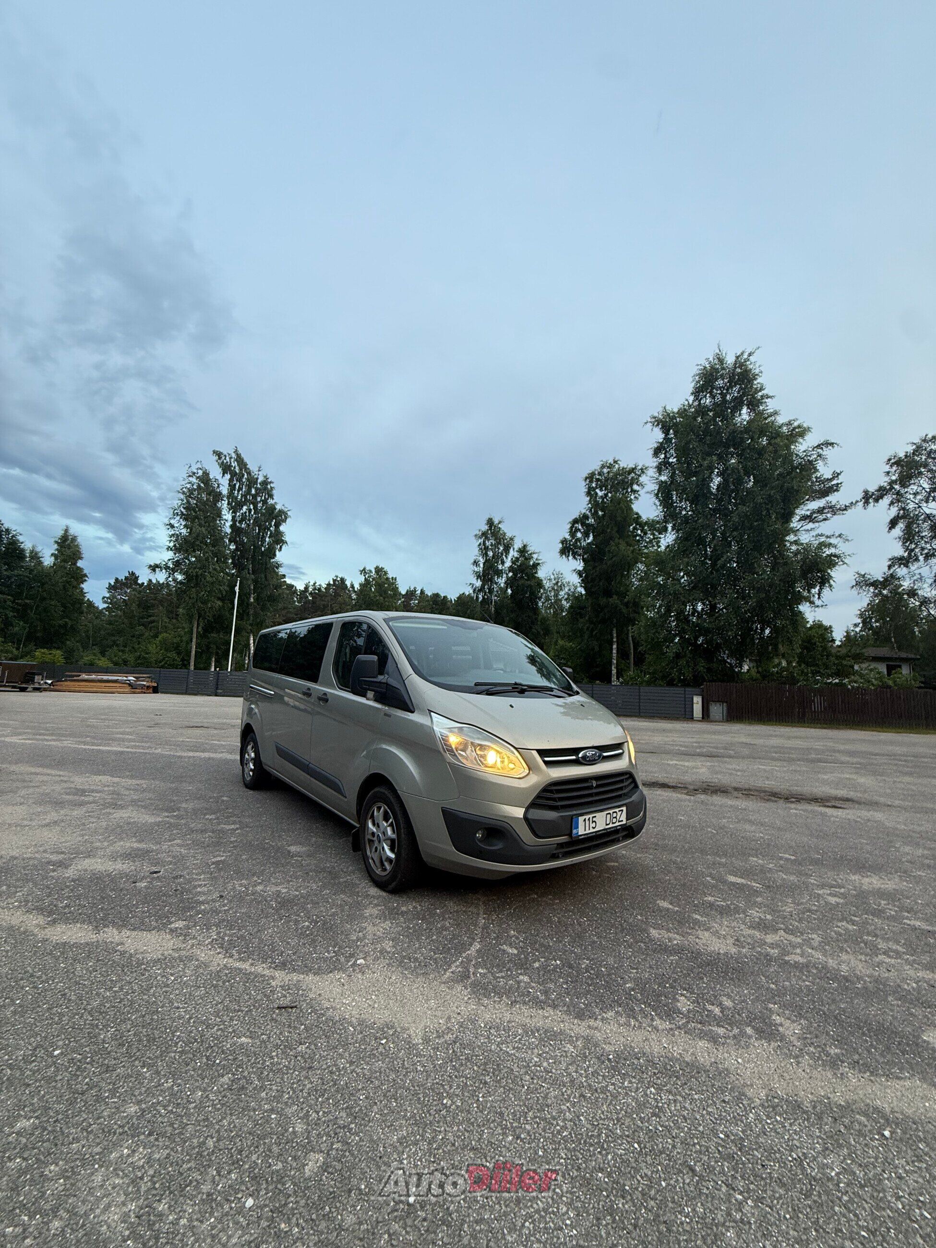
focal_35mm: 14
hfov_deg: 85.7
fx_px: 505
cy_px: 624
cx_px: 468
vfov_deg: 102.1
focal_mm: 2.22
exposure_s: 1/99
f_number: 2.2
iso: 100
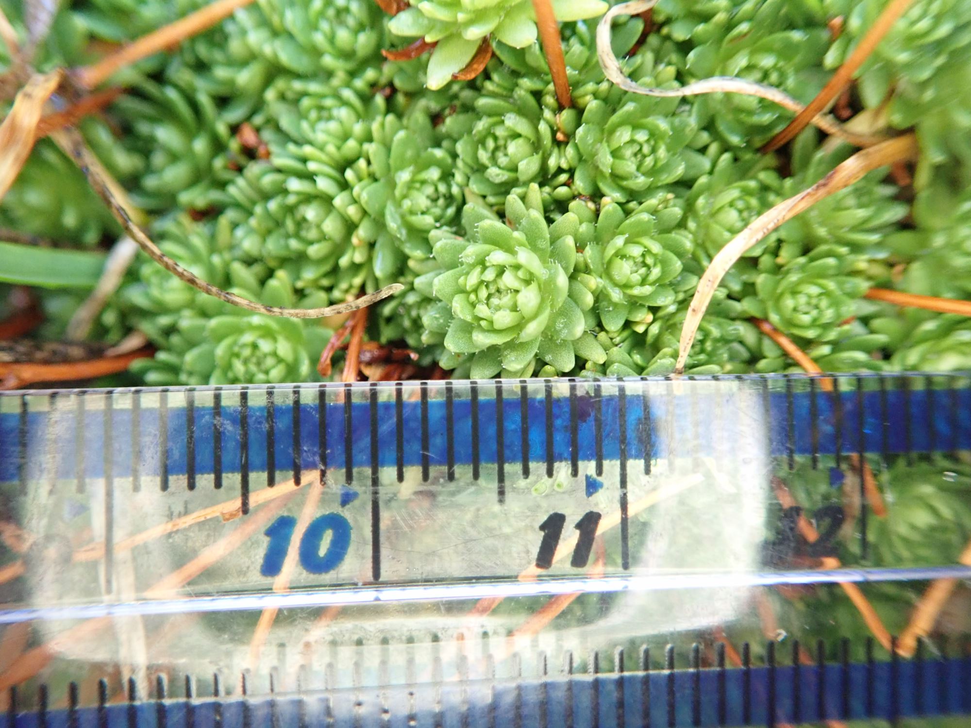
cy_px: 364
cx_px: 486
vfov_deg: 46.8
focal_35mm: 30
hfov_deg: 60.0
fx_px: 842
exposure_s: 1/50
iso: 800
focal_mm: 5.5
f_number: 2.3
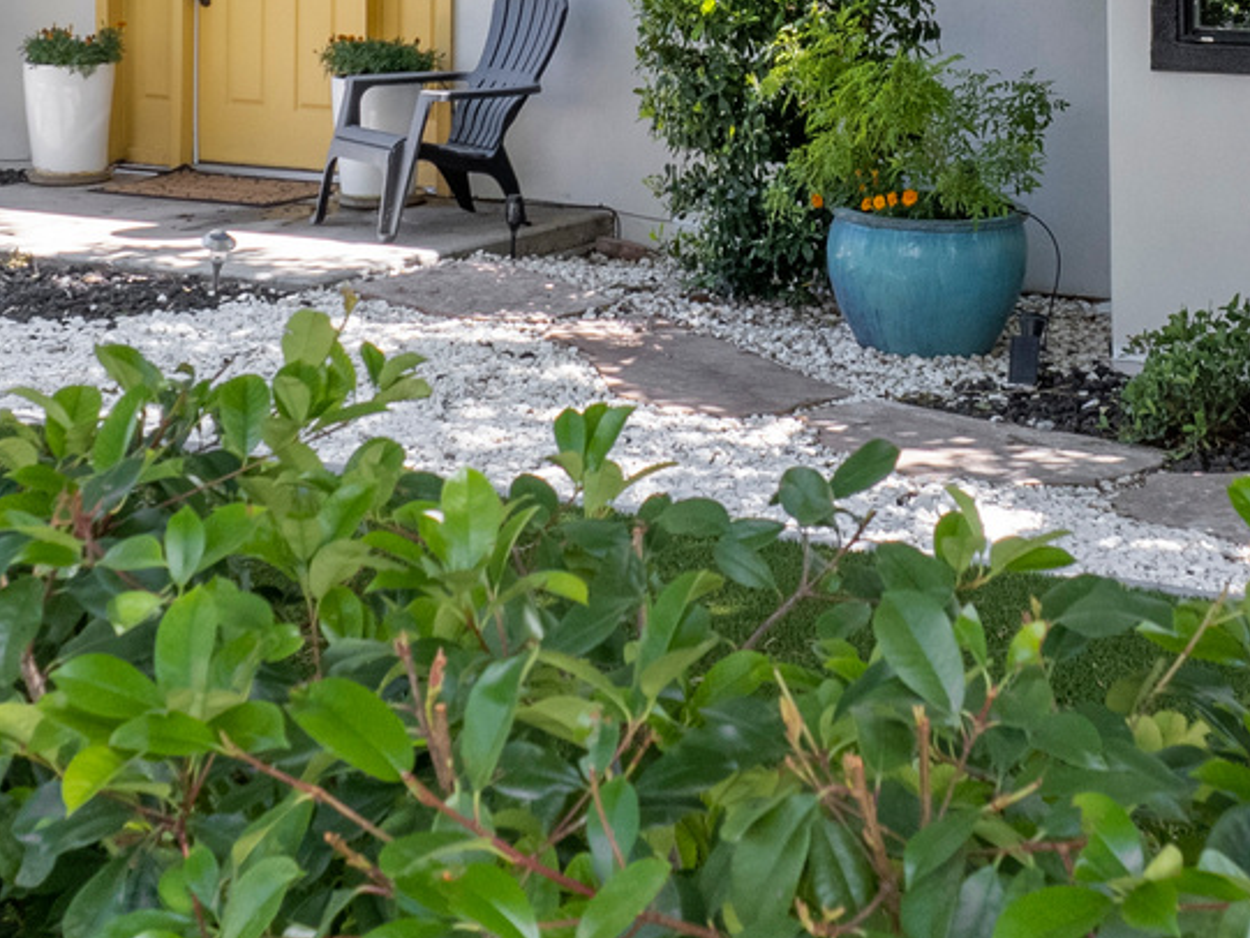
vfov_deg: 17.0
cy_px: -374
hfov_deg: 24.4
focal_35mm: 80
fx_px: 2889
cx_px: 626
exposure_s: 1/15
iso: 110
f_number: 2.8
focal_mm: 8.38
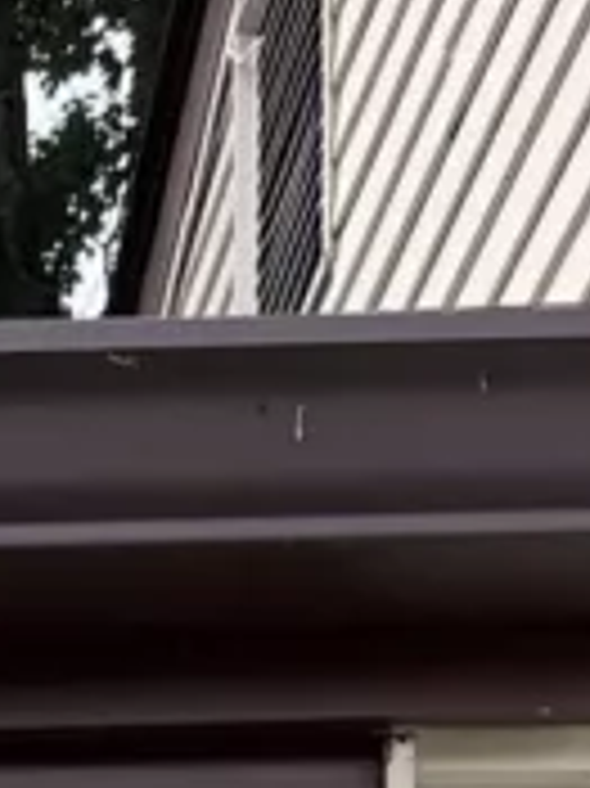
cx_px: -847
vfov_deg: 9.1
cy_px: 2513
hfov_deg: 8.2
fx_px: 3754
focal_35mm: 165
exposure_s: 1/1855
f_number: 1.78
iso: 80
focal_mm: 6.76
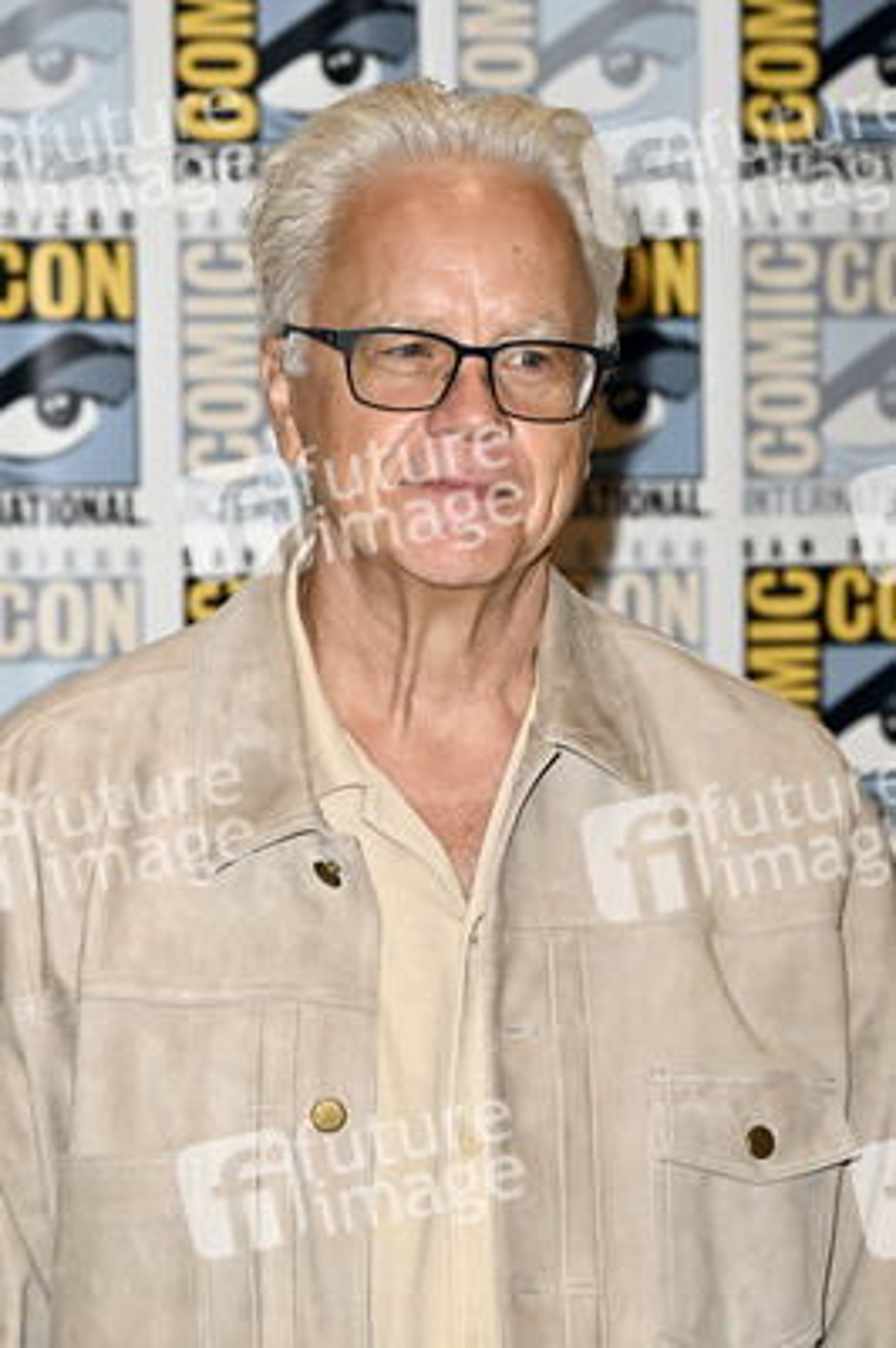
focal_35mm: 110
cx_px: 448
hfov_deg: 12.4
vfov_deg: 18.6
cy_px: 674
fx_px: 4113
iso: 2500
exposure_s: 1/250
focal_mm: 110
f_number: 5.6
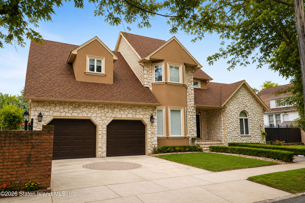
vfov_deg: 49.6
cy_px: 102
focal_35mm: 26
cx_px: 152
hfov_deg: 69.4
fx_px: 220
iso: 64
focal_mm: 26
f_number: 6.3
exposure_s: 1/80
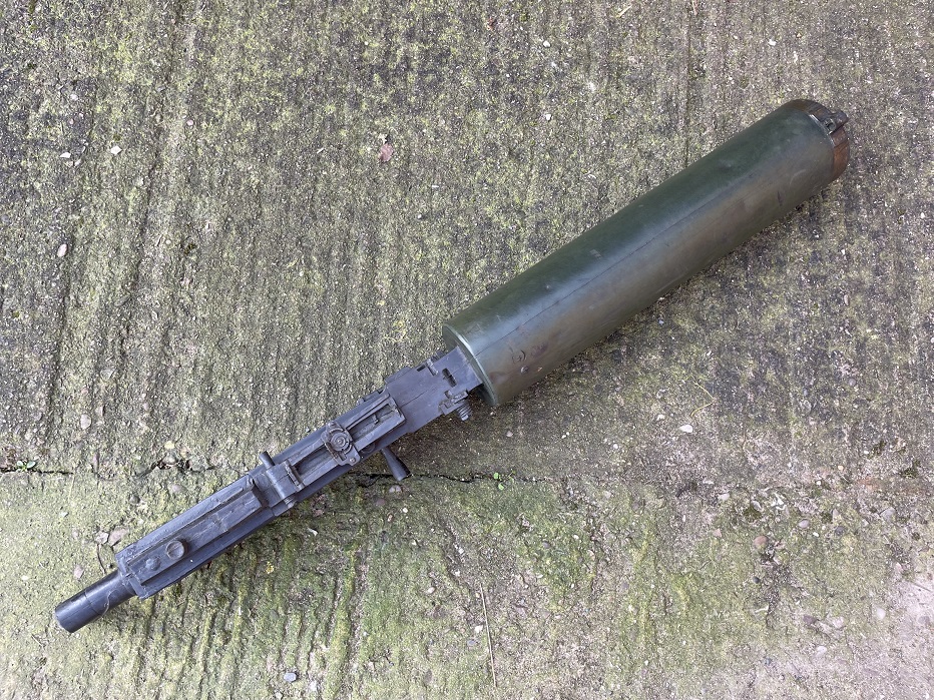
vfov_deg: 53.1
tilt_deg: -76.0
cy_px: 350
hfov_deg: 67.3
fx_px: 702
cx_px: 467
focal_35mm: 26
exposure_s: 1/266
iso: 32
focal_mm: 4.2
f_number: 1.6
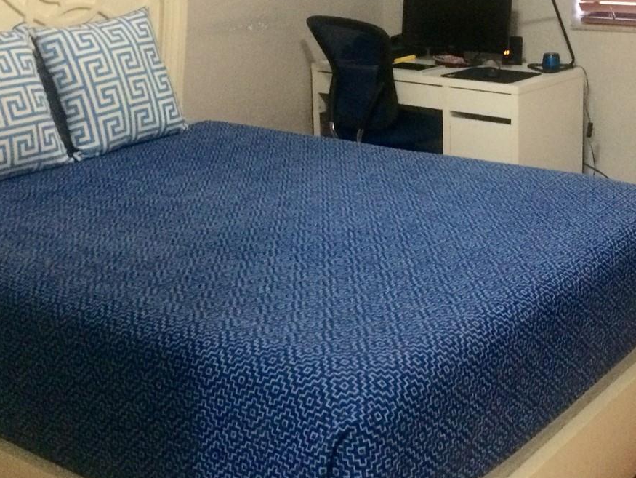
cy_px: 94
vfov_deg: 27.0
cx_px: 427
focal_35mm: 53
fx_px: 974
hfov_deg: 35.8
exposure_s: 1/15
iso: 400
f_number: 2.2
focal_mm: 4.15
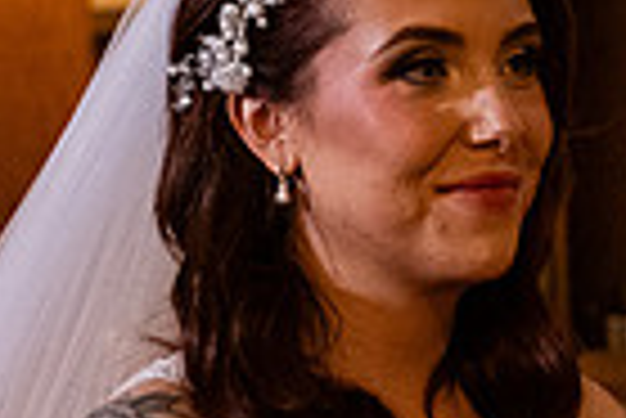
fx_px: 3777
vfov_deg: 6.3
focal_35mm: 217
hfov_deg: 9.3
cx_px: 833
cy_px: 344
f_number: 5
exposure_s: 1/160
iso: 2000
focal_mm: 52
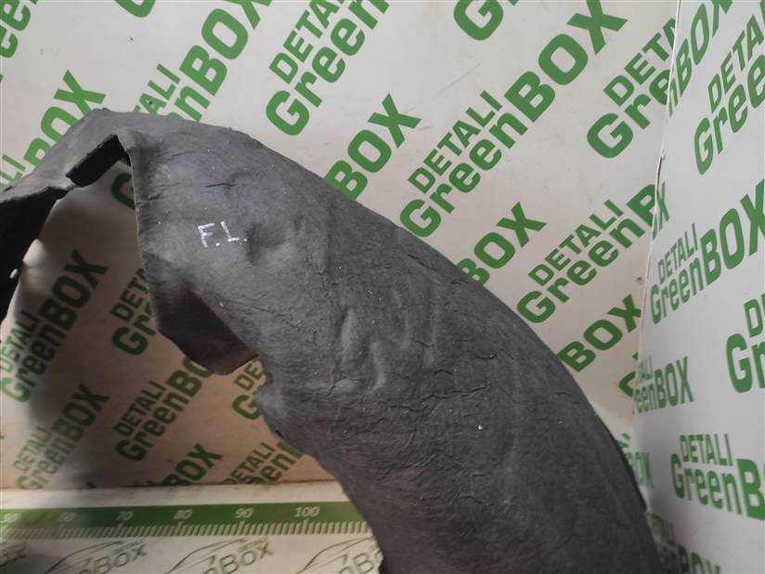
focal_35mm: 26
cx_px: 382
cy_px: 287
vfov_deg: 53.1
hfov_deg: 67.3
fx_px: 575
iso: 182
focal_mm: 4.74
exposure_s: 1/33
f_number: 1.79
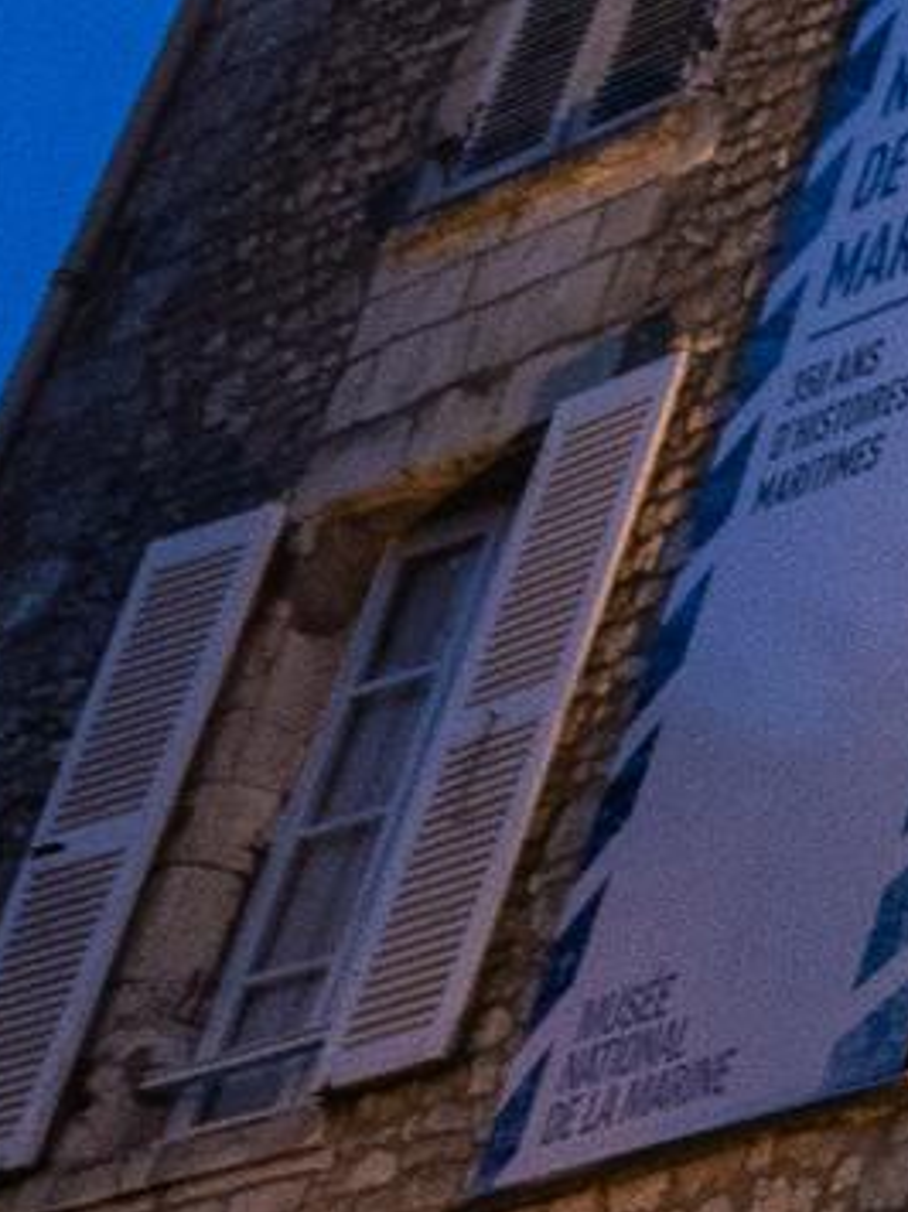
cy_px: 731
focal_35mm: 111
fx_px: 3884
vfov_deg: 17.7
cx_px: 3717
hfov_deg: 7.9
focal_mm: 16
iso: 2000
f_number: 4
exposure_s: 1/100
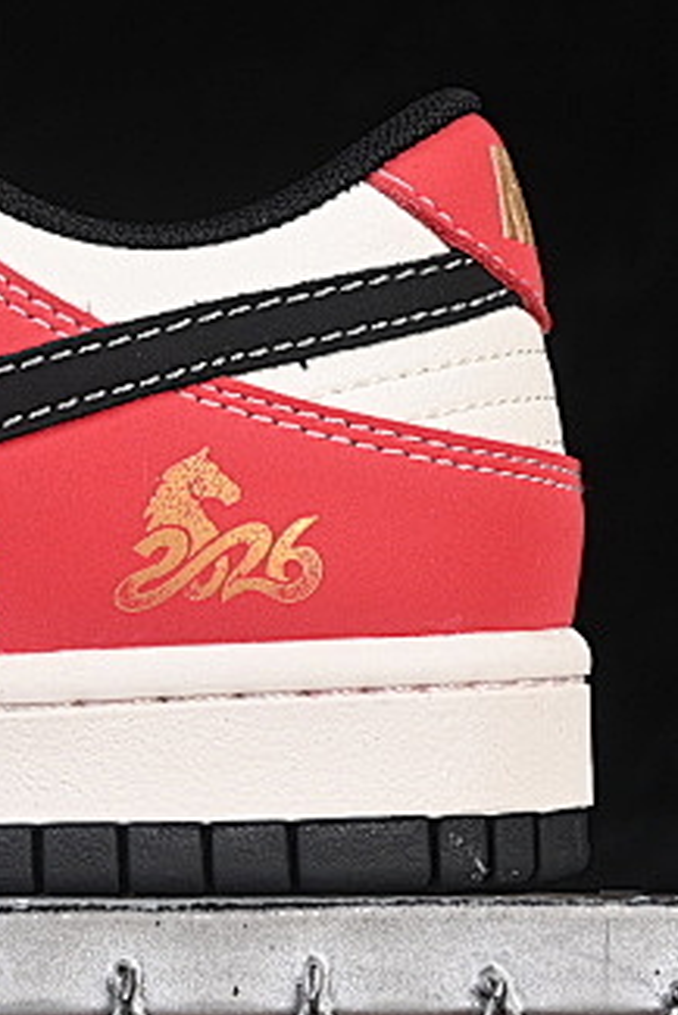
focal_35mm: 249
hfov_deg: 5.4
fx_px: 7026
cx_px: -503
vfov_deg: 8.2
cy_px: 194
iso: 160
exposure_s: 1/80
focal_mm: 50
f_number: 7.1
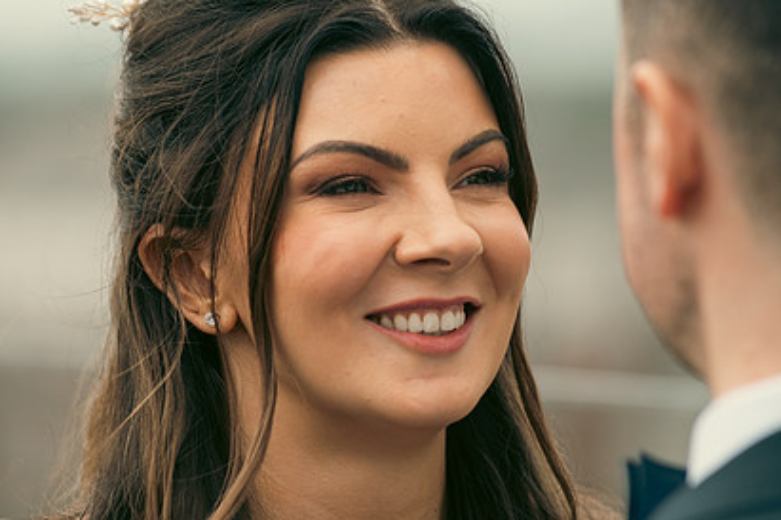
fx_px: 6117
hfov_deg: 7.3
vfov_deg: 4.9
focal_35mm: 282
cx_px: 426
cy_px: 306
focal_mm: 200
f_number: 3.5
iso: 160
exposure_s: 1/250
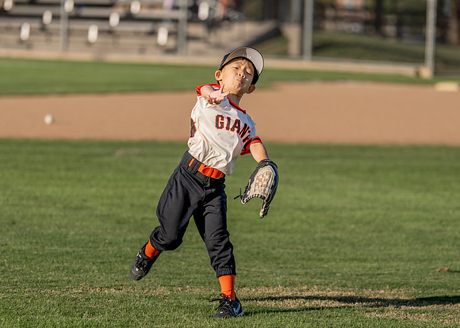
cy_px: 162
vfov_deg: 7.3
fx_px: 2561
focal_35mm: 196
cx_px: 212
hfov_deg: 10.3
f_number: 2.8
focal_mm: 135
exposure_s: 1/1250
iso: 100
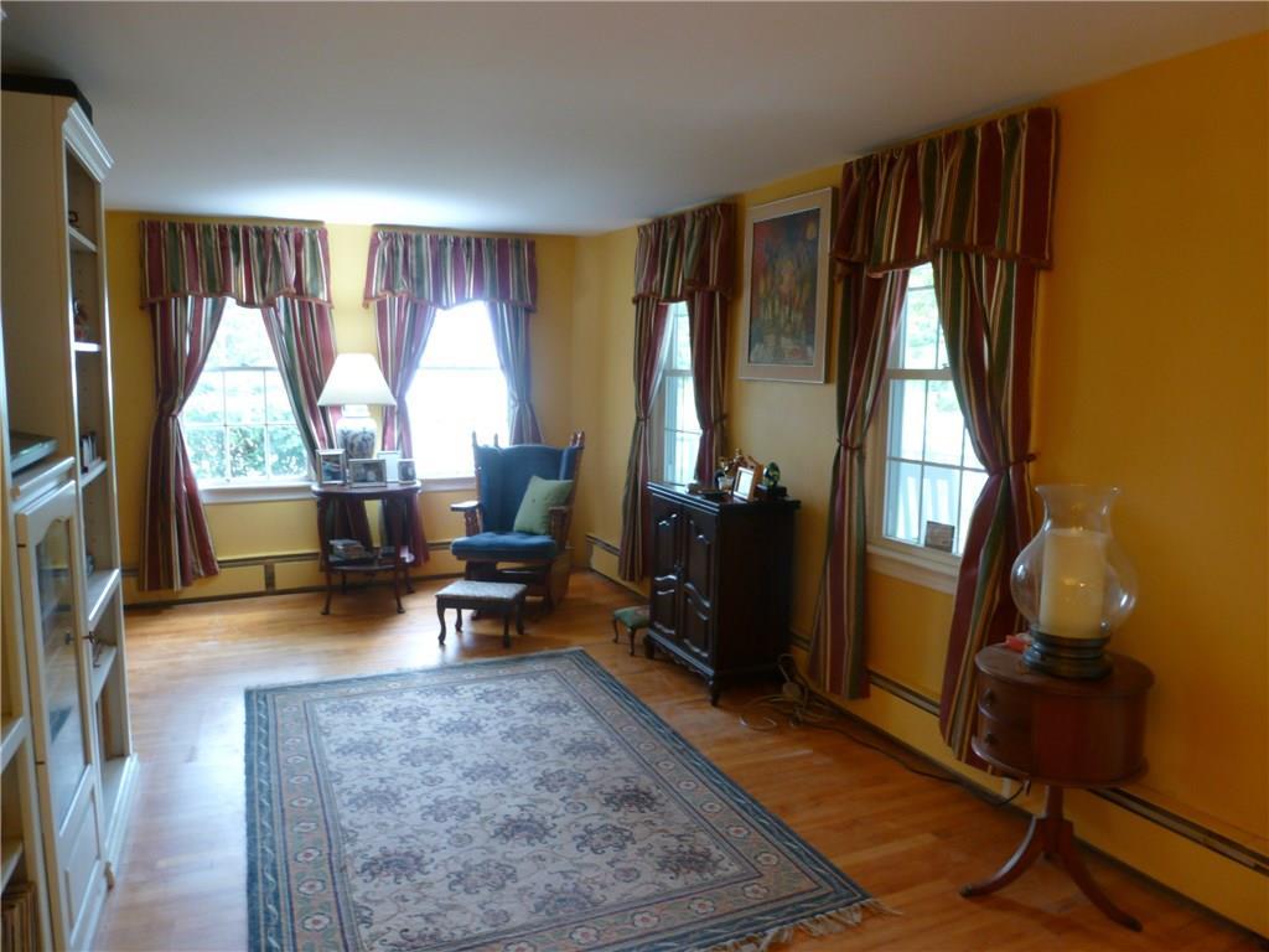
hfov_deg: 71.6
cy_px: 476
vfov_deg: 56.8
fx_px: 880
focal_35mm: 24
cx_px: 634
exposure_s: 1/4
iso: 100
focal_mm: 4.3
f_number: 3.3
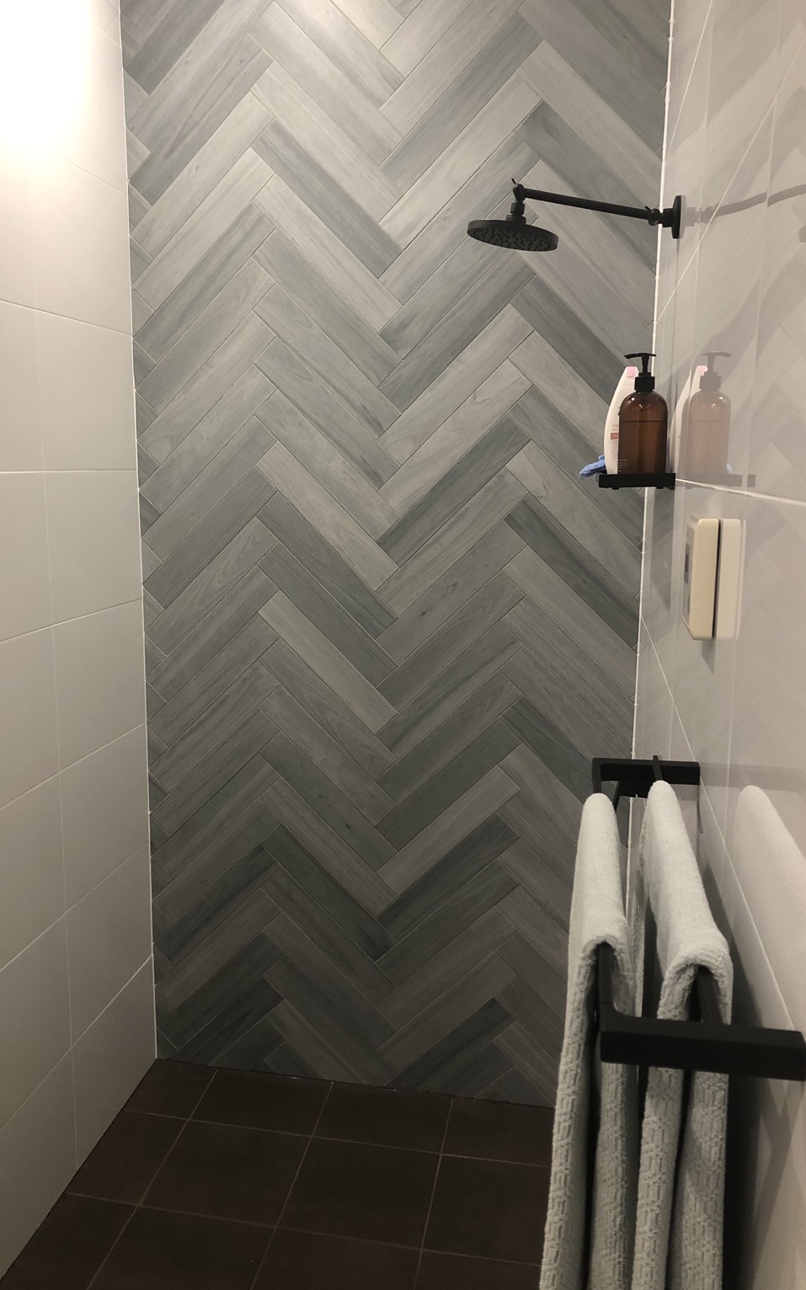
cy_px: 669
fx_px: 1090
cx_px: 351
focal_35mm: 31
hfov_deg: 40.5
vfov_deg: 61.2
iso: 50
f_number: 1.8
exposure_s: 1/17
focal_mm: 3.99
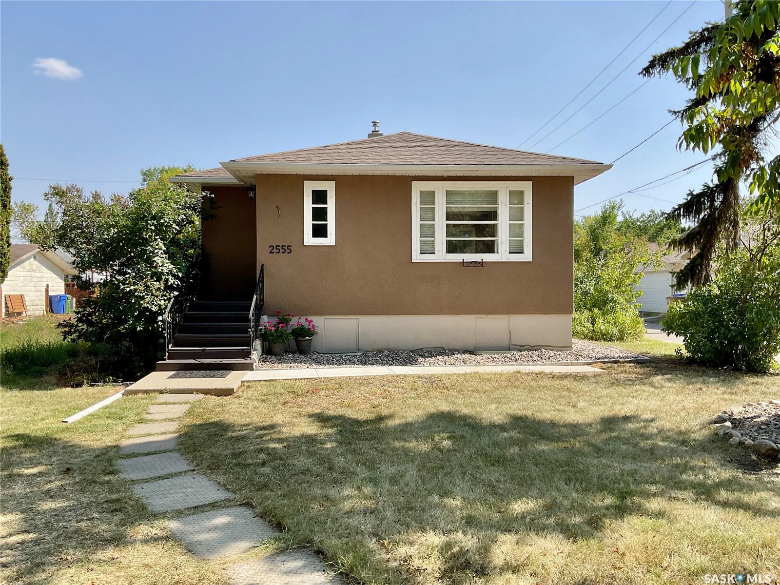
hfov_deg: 61.7
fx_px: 653
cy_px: 292
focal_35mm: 29
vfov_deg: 48.2
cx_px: 390
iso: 16
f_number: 1.8
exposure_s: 1/1490
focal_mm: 3
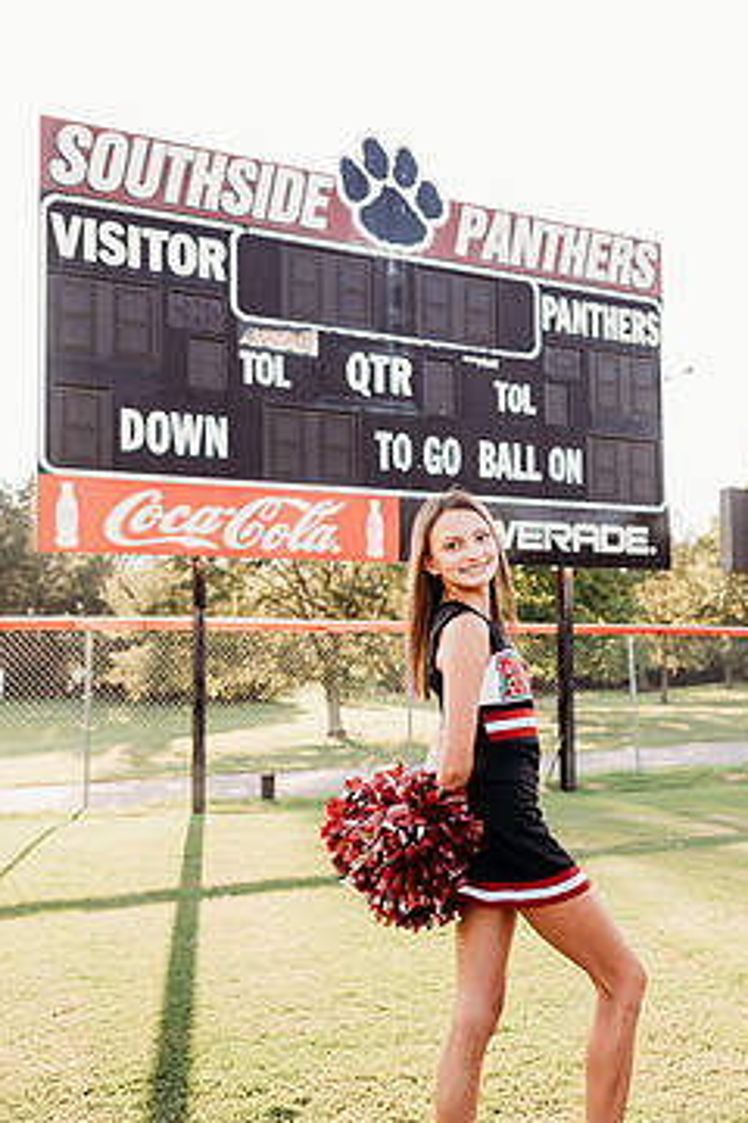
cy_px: 605
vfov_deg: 61.9
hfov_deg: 43.3
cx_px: 458
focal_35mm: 30
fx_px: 935
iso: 200
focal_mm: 24
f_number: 2.8
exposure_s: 1/500
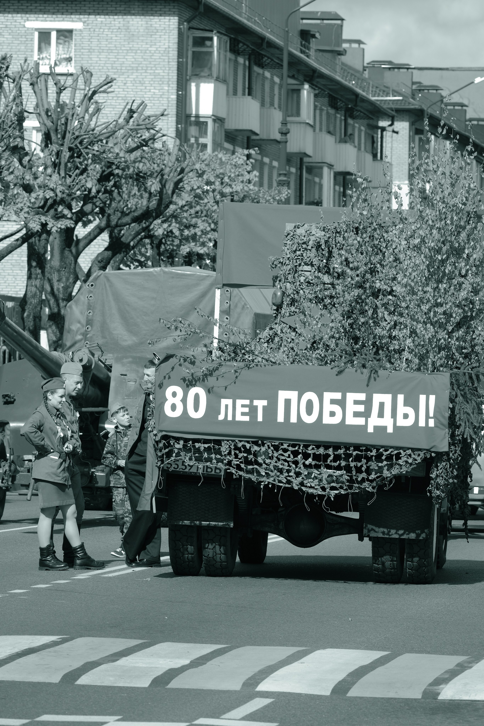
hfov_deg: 5.5
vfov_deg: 8.3
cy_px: 363
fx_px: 5001
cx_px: 242
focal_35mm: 248
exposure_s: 1/250
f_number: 8
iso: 160
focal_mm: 165.1
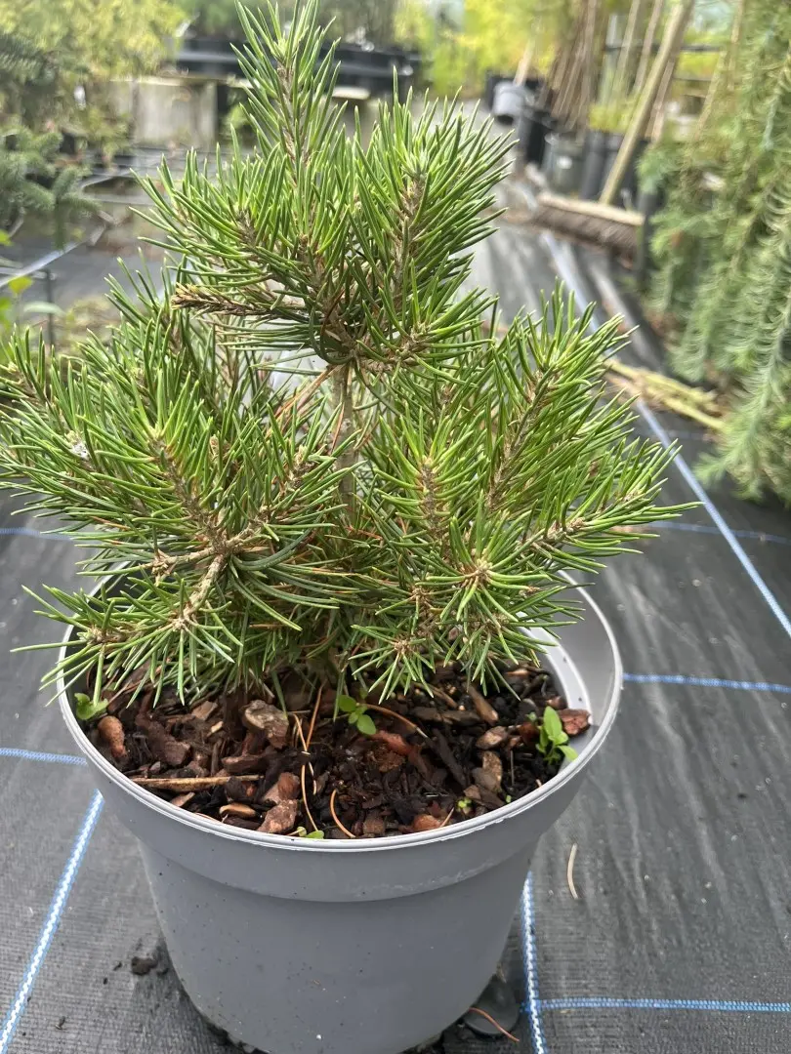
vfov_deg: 67.3
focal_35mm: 26
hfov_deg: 53.1
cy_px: 527
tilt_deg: -29.0
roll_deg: -4.3
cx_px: 396
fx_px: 792
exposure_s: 1/121
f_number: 1.6
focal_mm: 5.1
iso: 50
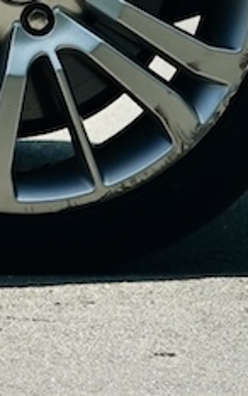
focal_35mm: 929
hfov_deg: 1.4
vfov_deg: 2.2
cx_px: -1388
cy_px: -708
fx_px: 10028
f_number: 3.5
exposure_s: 1/250
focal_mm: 85
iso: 50
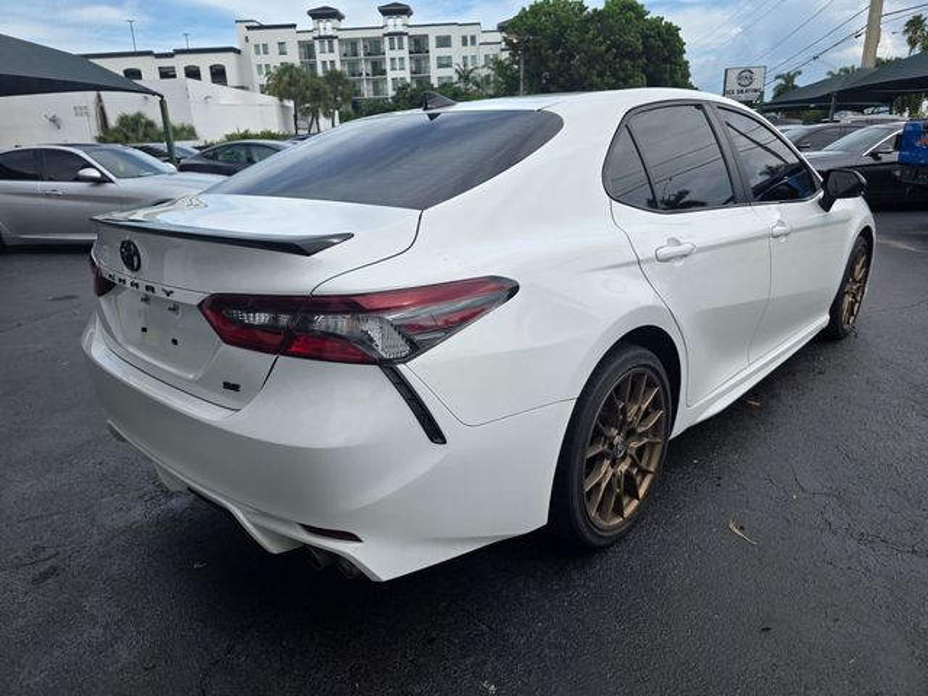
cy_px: 348
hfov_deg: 73.9
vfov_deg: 58.9
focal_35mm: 23
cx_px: 464
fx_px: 617
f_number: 1.7
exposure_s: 1/3891
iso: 80
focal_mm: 6.3
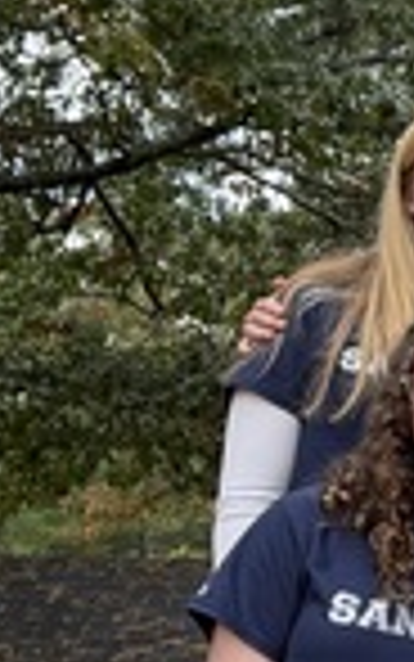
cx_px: 1390
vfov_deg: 11.8
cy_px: 392
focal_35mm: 177
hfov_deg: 6.5
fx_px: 3192
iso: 80
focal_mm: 6.76
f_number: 1.78
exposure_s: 1/178
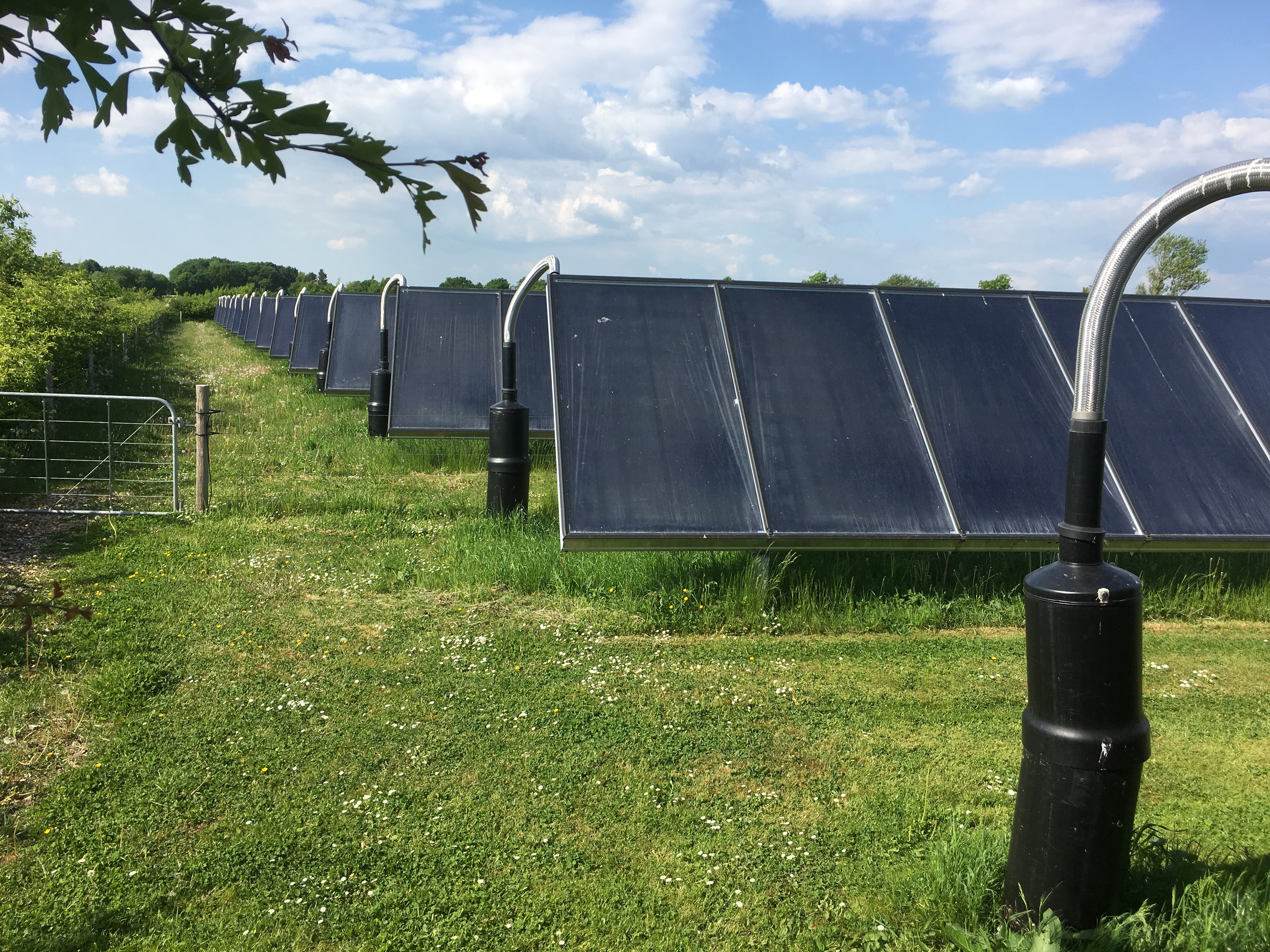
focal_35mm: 29
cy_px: 476
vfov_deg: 48.2
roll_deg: -0.9
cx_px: 635
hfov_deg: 61.7
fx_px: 1064
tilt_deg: -7.5
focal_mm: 4.15
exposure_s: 1/1451
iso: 25
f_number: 2.2
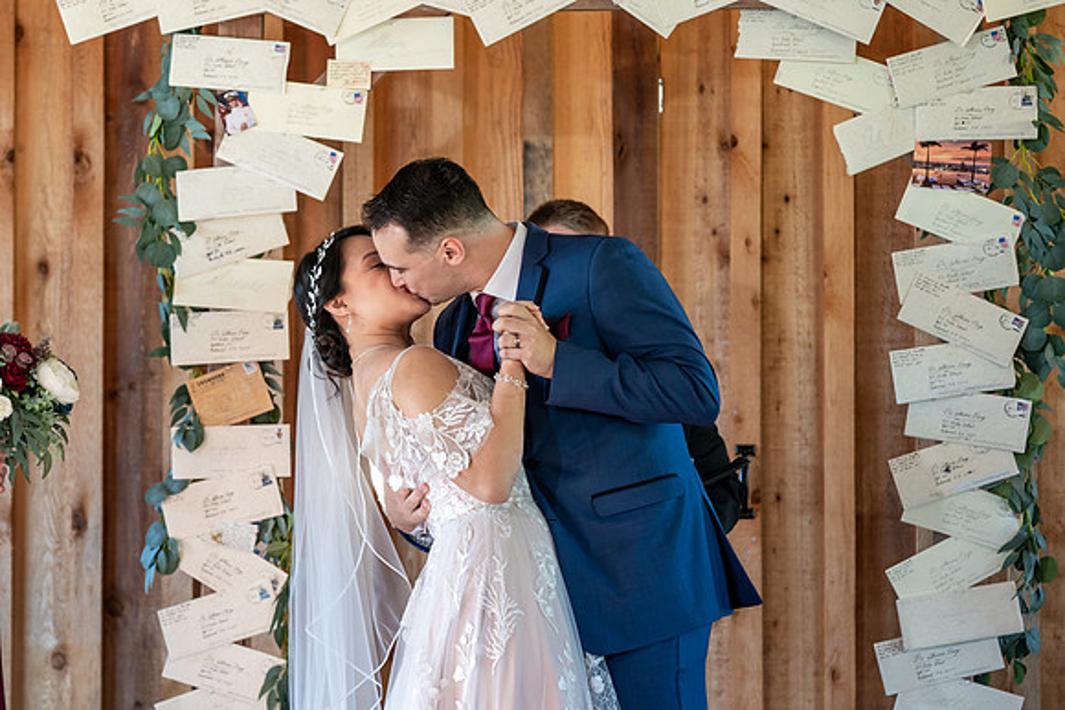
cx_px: 461
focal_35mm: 130
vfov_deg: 10.6
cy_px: 357
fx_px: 3842
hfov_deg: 15.8
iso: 2000
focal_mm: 112
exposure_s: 1/200
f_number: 4
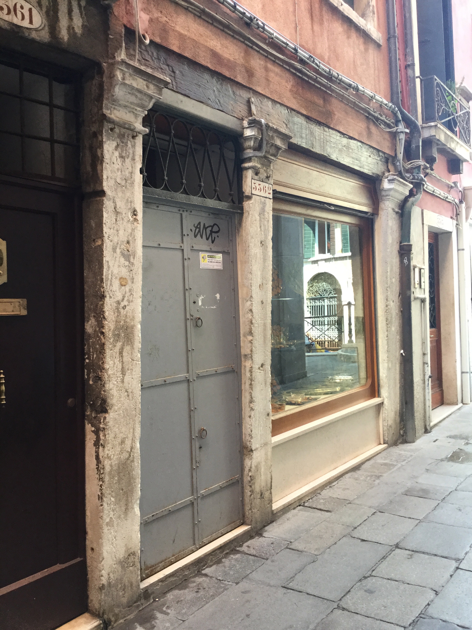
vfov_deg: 58.4
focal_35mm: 31
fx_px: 564
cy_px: 315
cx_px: 236
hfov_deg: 45.4
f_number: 2.4
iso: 40
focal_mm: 3.3
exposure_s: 1/33
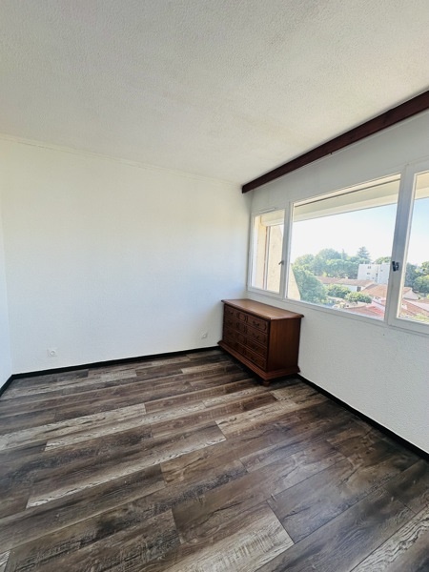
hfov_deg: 85.7
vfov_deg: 102.1
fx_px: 231
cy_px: 286
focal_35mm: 14
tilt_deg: -5.7
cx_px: 214
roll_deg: -2.7
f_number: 2.2
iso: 40
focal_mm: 2.22
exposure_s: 1/171
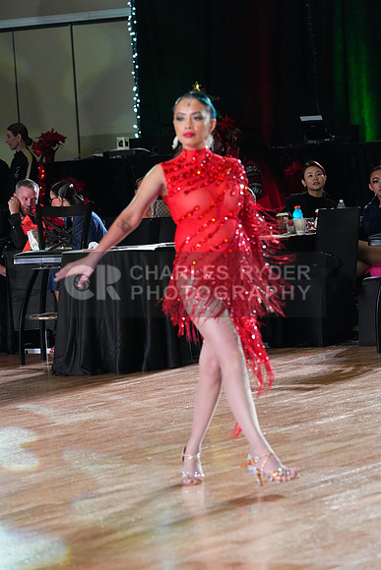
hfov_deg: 8.5
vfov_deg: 12.7
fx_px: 2570
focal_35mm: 162
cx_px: 190
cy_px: 285
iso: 8000
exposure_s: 1/400
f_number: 5.6
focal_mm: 162
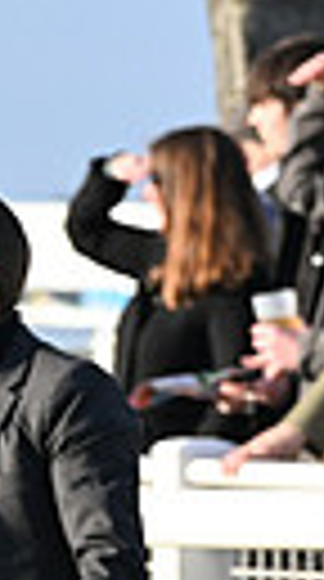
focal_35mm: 637
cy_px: 294
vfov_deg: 3.4
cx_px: 1246
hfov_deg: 1.9
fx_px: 9787
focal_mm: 135
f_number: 5.6
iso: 800
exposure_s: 1/2000
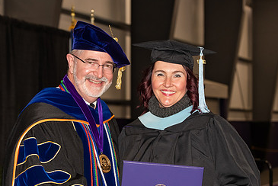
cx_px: 117
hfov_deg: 16.1
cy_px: 131
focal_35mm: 127
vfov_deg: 10.8
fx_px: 981
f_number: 5.6
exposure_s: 1/200
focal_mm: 80
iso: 1000
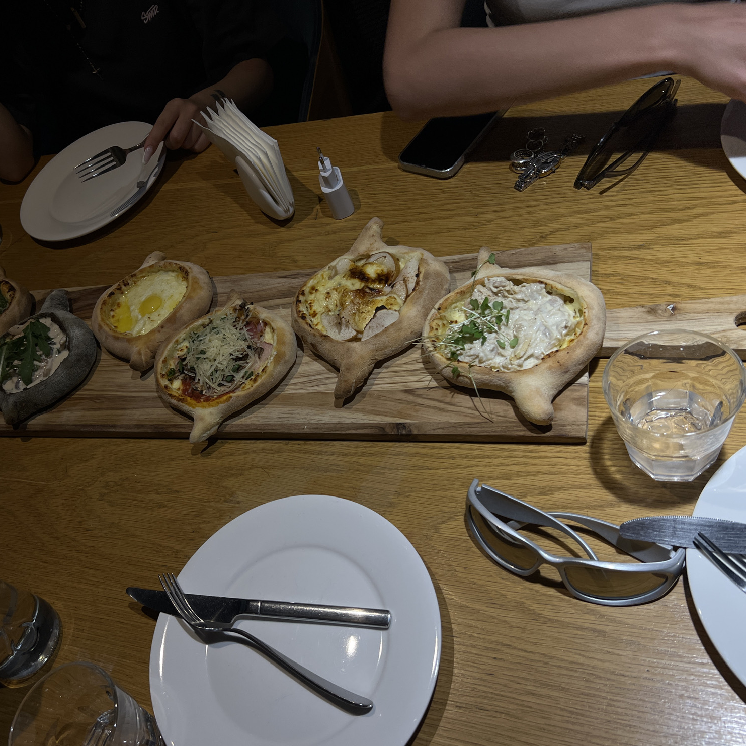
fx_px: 756
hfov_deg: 52.3
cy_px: 375
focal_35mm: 31
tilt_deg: -47.3
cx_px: 309
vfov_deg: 52.5
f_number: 1.5
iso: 64
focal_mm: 5.7
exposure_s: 1/100
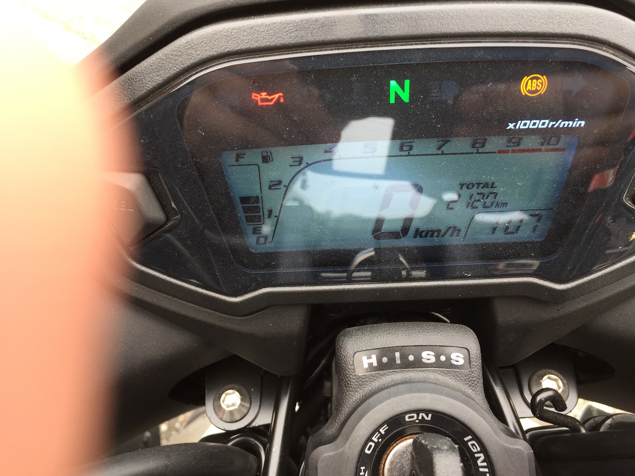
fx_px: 532
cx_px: 318
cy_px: 238
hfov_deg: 61.7
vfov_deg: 48.2
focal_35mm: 29
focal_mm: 4.15
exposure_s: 1/100
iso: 32
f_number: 2.2
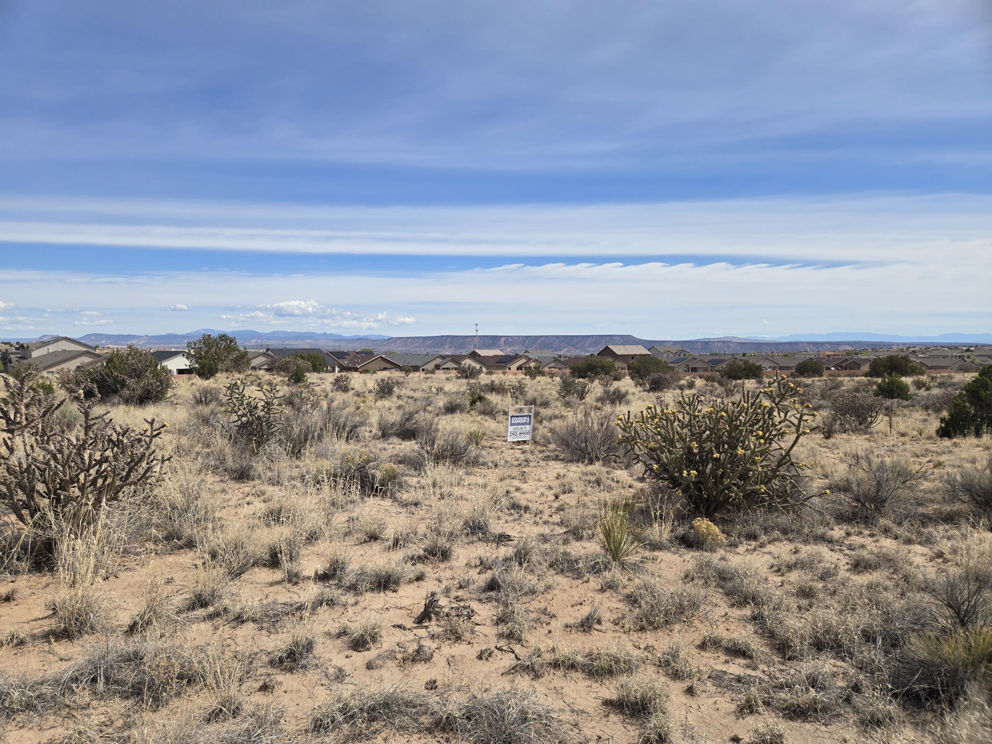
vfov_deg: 58.9
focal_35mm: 23
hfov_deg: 73.9
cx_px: 496
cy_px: 372
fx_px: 659
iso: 25
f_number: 1.8
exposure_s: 1/2628
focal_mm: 5.4
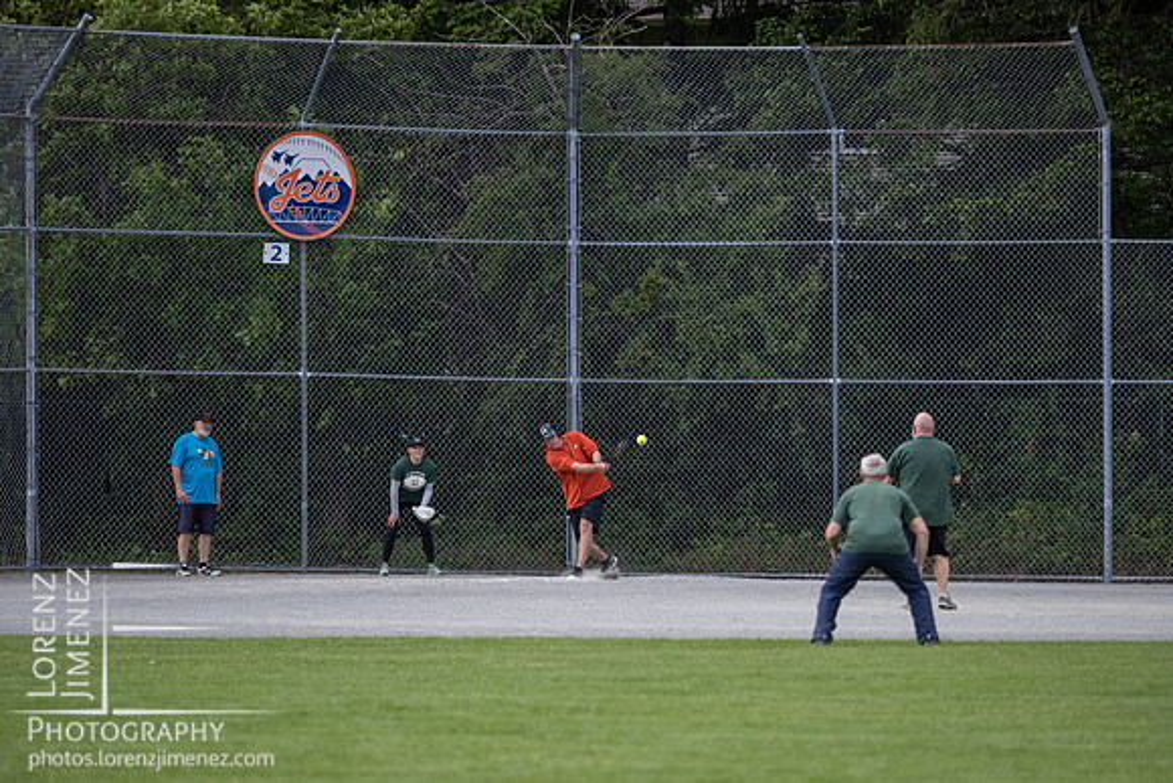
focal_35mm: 315
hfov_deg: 6.5
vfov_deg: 4.4
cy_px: 436
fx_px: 10261
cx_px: 586
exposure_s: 1/1600
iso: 640
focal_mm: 150
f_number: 2.8
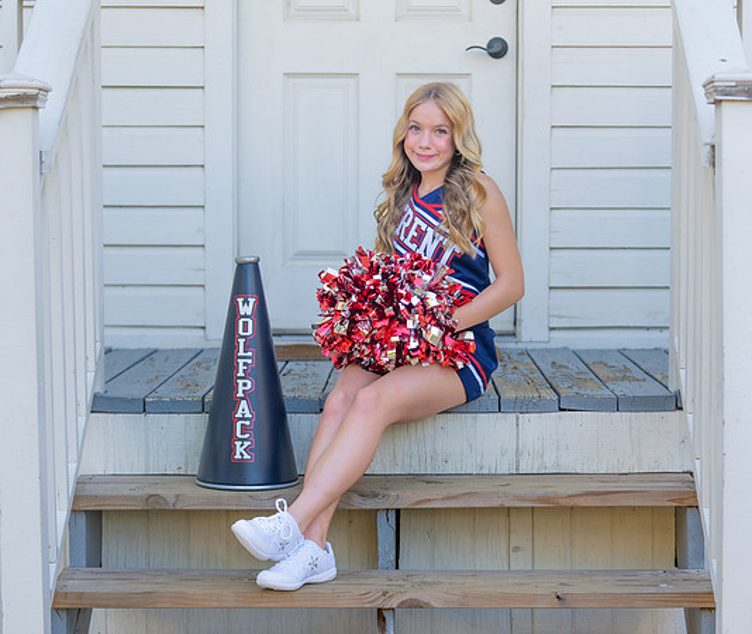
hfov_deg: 21.3
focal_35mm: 88
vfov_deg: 18.0
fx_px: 2001
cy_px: 329
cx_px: 364
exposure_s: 1/320
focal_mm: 70
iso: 125
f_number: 2.8
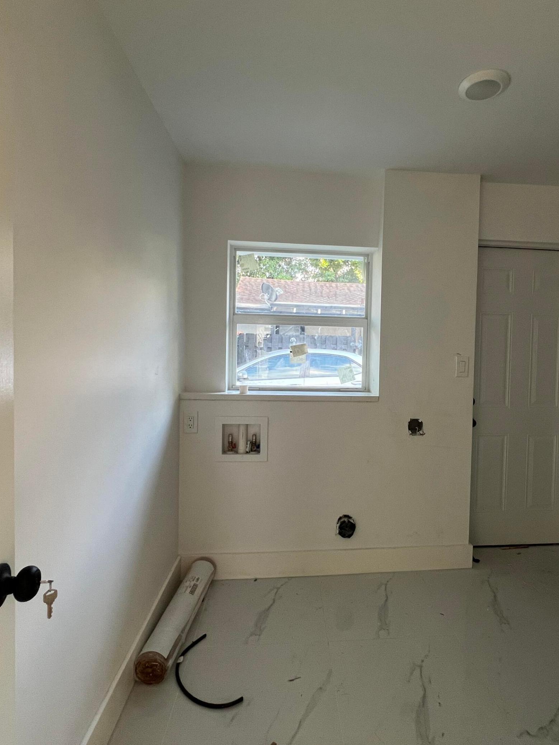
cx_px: 327
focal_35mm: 18
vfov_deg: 87.7
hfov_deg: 71.1
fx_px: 388
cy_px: 363
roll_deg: -1.1
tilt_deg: -2.5
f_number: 1.8
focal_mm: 1.57
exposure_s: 1/99
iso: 125
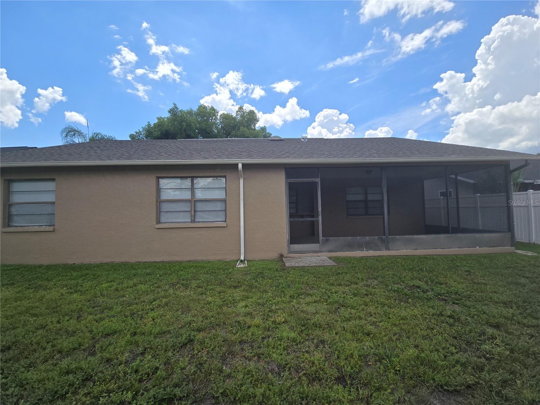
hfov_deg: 106.2
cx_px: 270
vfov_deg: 89.9
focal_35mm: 13
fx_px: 203
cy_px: 202
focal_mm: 2.2
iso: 50
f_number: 2.2
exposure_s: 1/2066
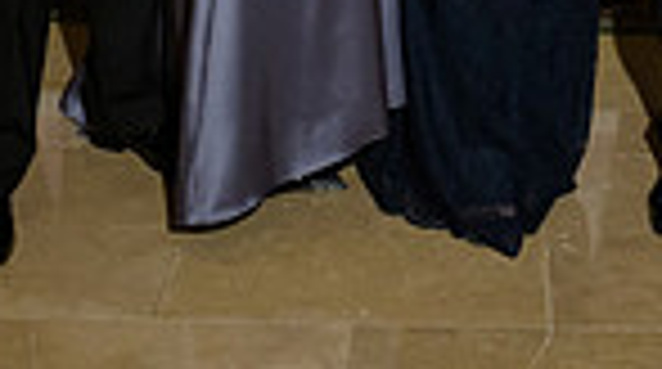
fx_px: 1962
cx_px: 491
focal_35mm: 112
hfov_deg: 19.0
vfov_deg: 9.7
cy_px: -452
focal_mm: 27
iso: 1000
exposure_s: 1/125
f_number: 5
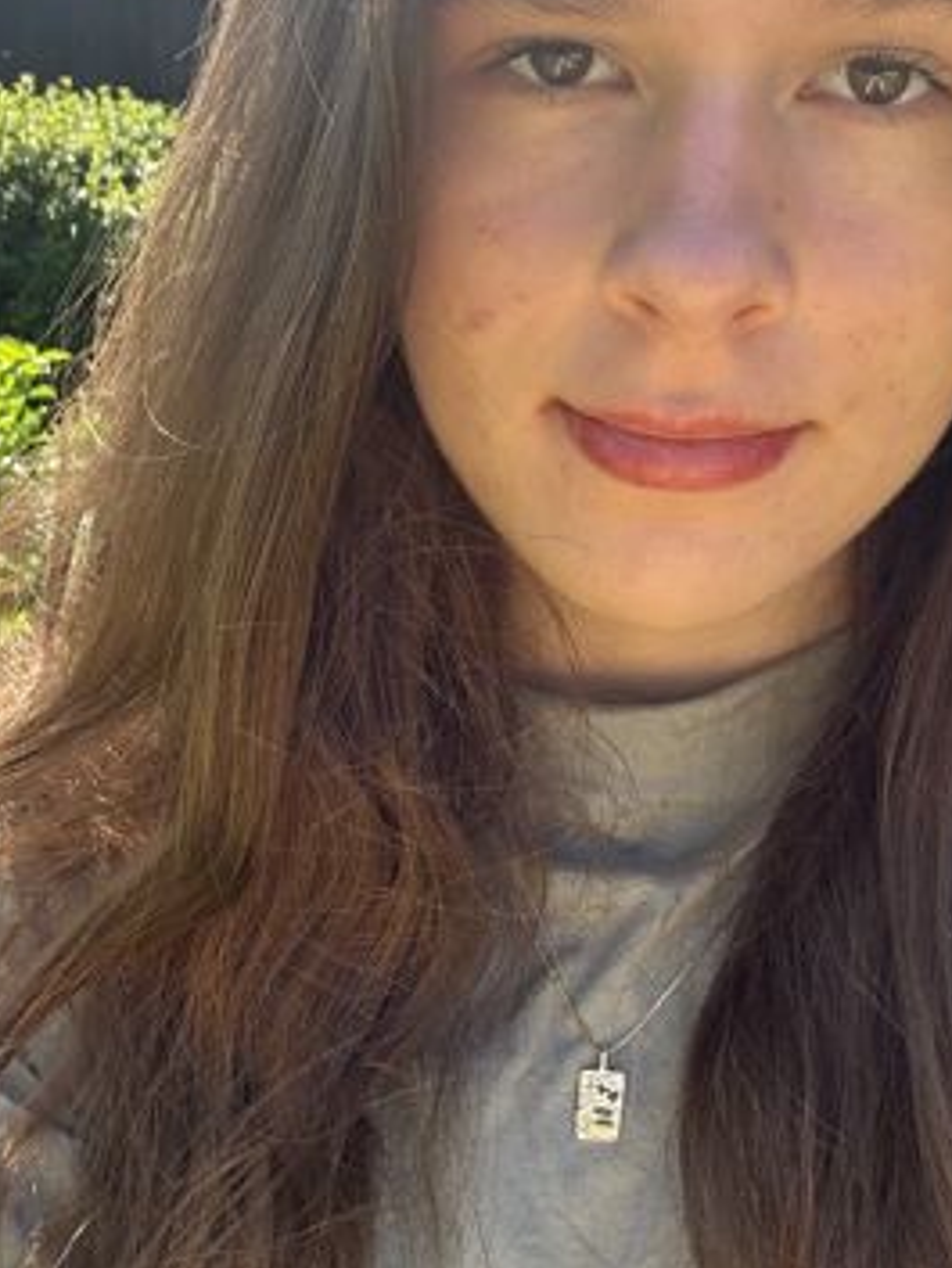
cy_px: 406
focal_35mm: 51
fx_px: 1869
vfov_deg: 37.0
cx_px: 708
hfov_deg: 28.2
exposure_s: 1/244
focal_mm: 2.69
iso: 25
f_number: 1.9
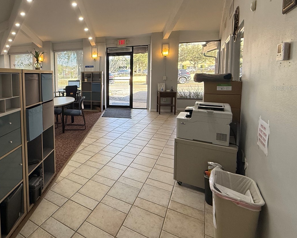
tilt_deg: -4.7
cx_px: 70
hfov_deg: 71.7
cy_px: 88
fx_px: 185
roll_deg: +1.4
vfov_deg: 64.5
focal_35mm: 21
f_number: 2.2
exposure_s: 1/120
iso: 160
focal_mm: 2.22
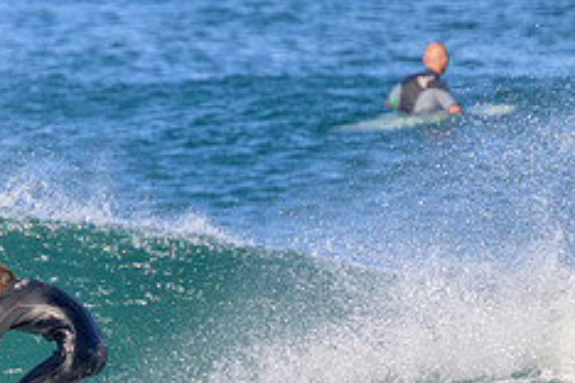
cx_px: -88
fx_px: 31734
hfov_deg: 1.0
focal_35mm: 1987
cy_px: 397
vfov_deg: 0.7
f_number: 11
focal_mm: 800
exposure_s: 1/2000
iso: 2000
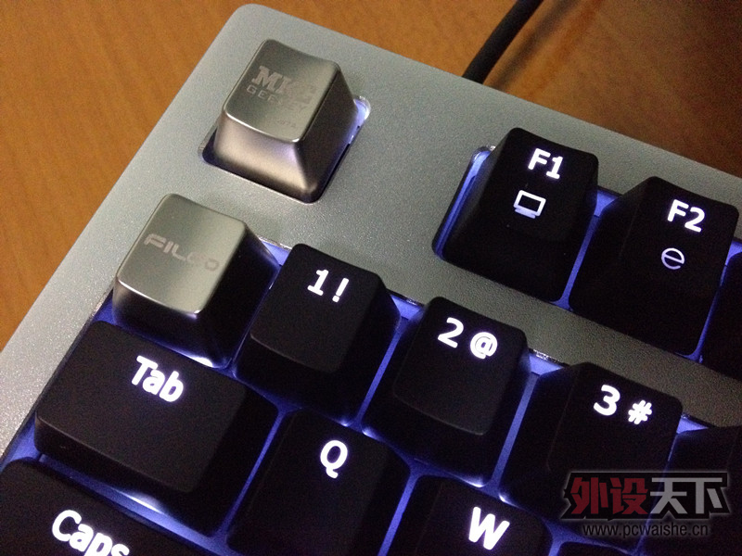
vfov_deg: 40.7
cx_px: 371
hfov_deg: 52.6
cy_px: 278
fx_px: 750
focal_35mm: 35
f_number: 2.4
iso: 800
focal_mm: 4.28
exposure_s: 1/15
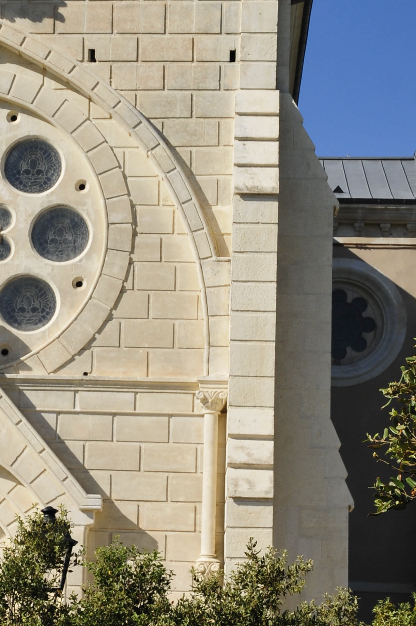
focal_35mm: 133
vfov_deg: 15.4
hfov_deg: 10.2
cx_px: -27
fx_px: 2311
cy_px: 329
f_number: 10
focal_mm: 38
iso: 200
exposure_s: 1/500
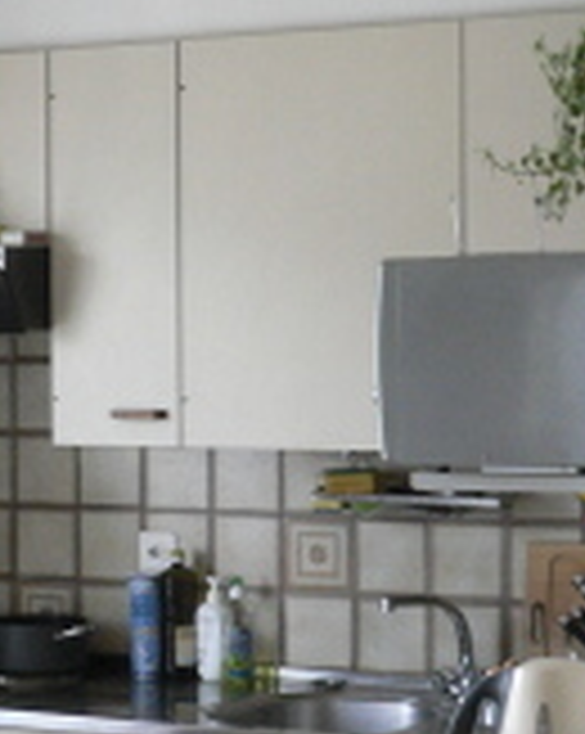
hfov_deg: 14.4
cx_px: -32
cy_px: 435
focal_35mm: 105
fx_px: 2277
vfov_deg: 18.3
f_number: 2.8
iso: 200
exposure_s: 1/30
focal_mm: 5.8
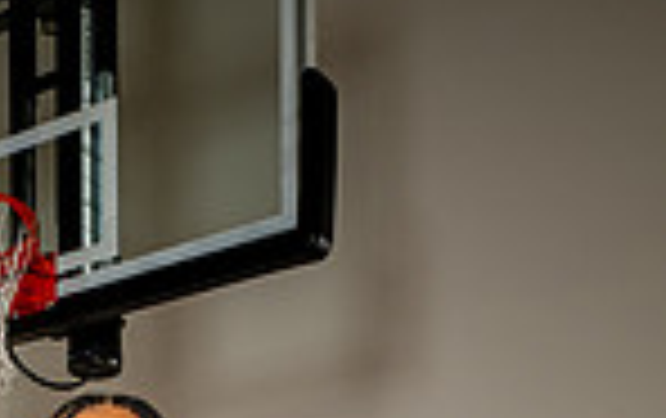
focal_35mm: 99
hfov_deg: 20.3
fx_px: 1800
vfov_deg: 11.2
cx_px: 4
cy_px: 993
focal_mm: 32
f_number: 8
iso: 250
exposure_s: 1/500
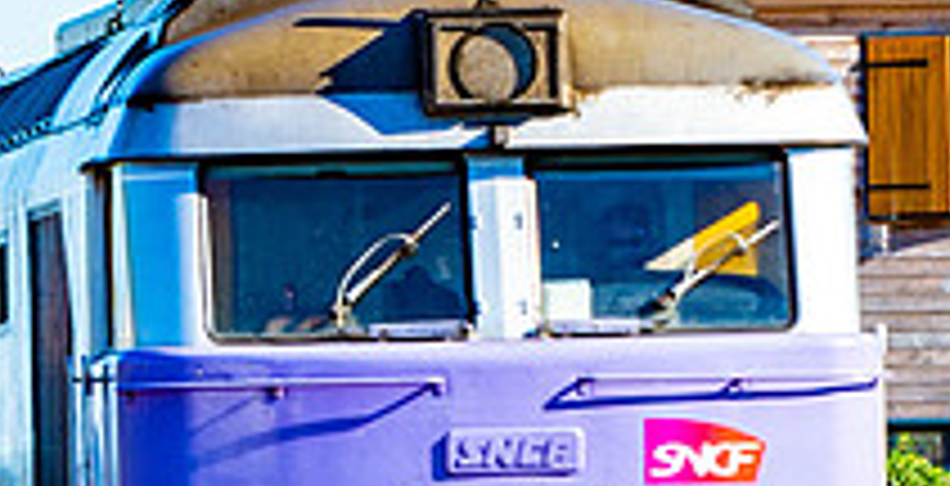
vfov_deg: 1.5
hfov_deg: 3.0
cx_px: -57
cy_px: 569
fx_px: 18375
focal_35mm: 745
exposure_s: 1/200
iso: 100
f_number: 7.1
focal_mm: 180
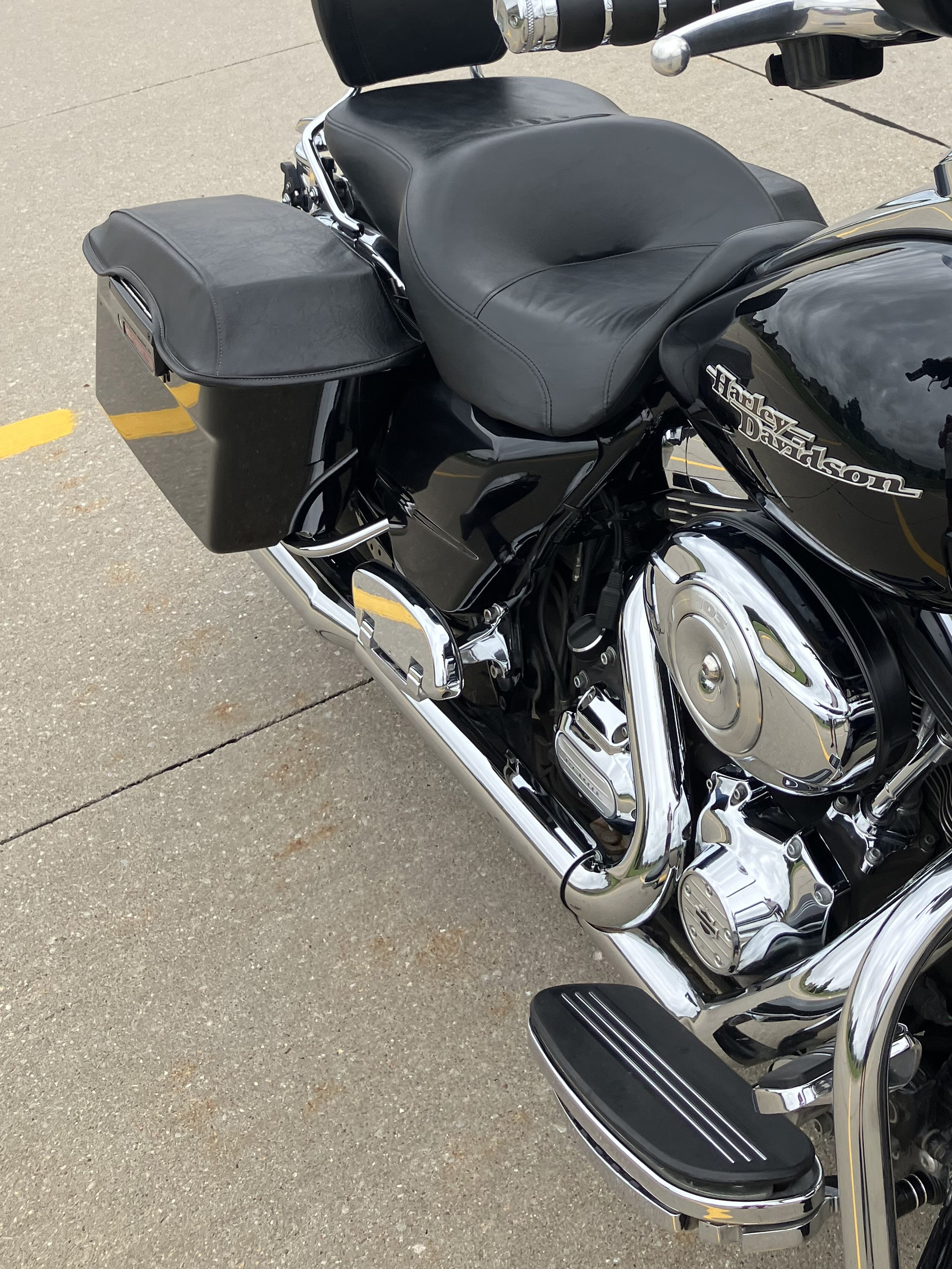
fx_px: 1723
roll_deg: +6.6
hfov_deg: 30.4
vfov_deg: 38.8
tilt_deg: -19.8
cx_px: 697
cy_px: 245
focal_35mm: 47
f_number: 1.8
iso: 32
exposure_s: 1/771
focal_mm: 3.99
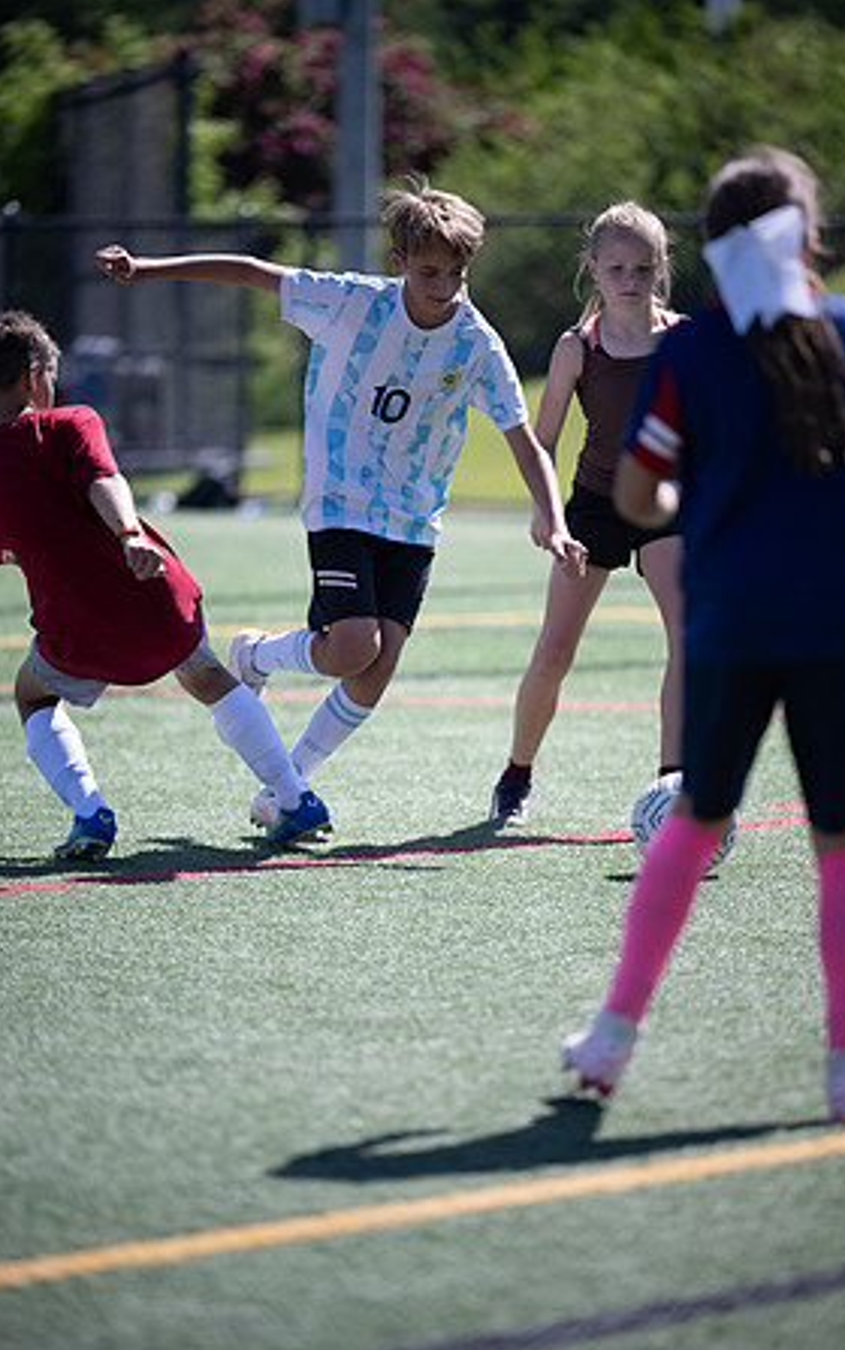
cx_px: 426
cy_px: 677
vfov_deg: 10.2
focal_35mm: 205
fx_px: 7541
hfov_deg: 6.4
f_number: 2.8
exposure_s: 1/4000
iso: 500
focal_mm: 200
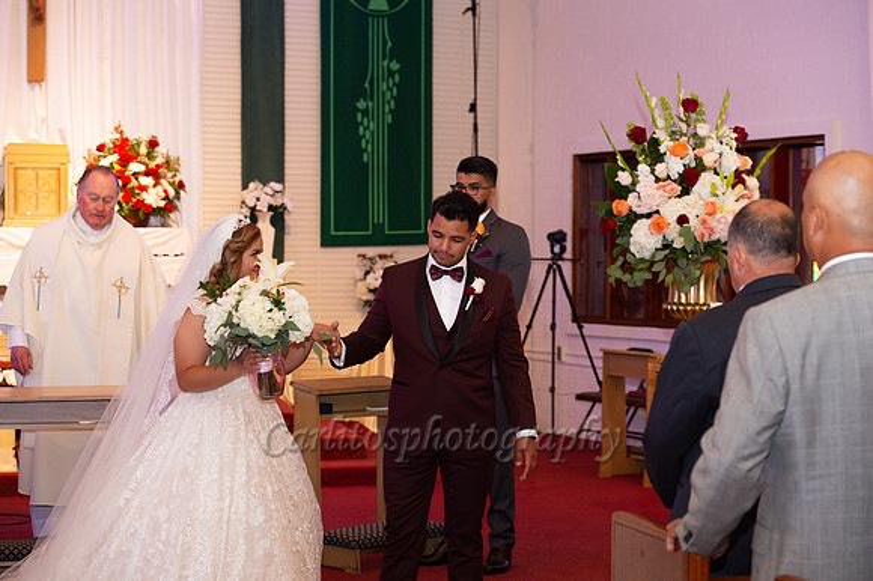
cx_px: 436
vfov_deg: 19.4
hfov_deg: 28.9
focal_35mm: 70
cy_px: 290
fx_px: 1696
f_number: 4.5
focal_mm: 70
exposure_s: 1/60
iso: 1250
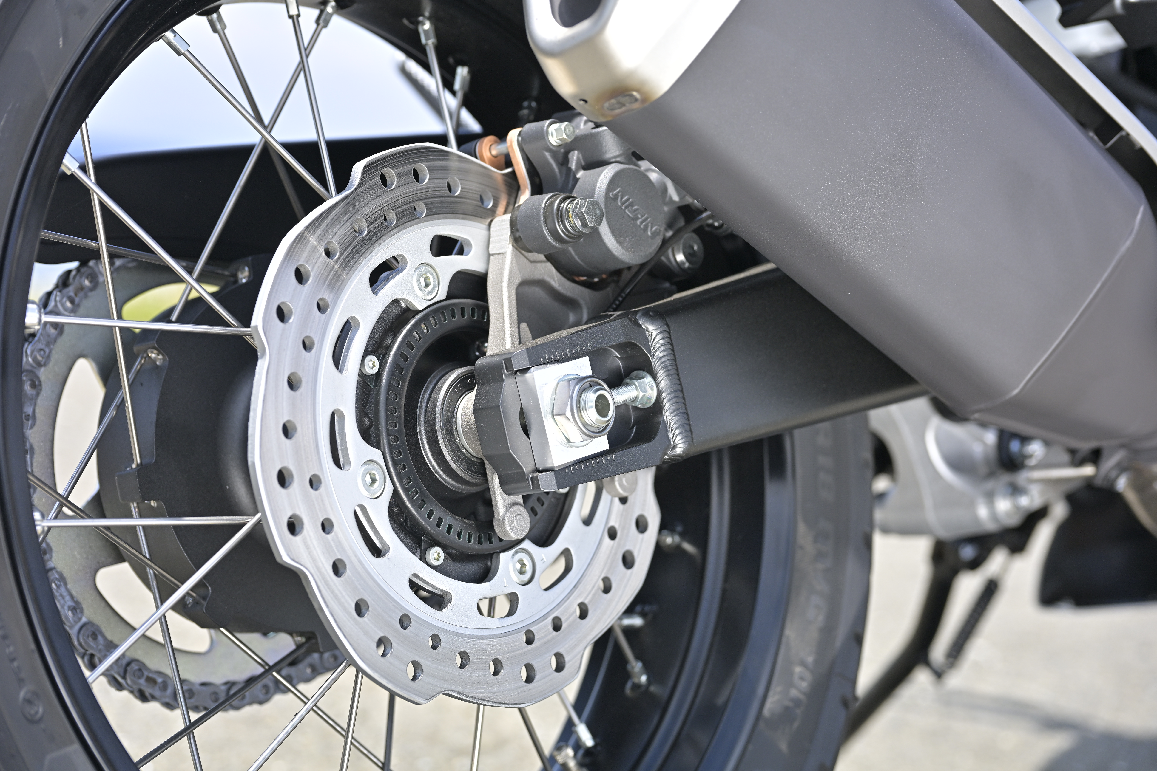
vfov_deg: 18.2
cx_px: 578
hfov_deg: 27.0
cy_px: 386
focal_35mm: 75
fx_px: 2410
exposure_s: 1/1000
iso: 250
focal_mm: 75
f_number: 4.5
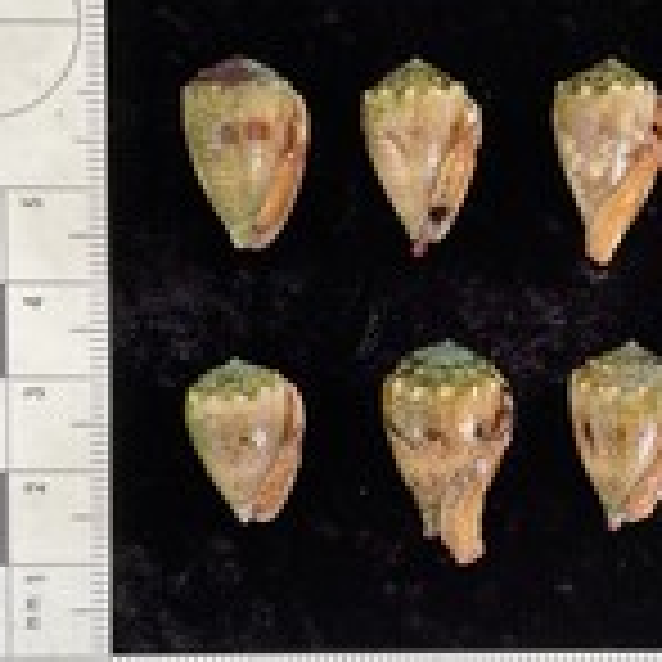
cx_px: 459
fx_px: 1320
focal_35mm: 61
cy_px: 403
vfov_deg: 28.1
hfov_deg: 27.9
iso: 80
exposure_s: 1/60
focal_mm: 3
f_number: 1.8
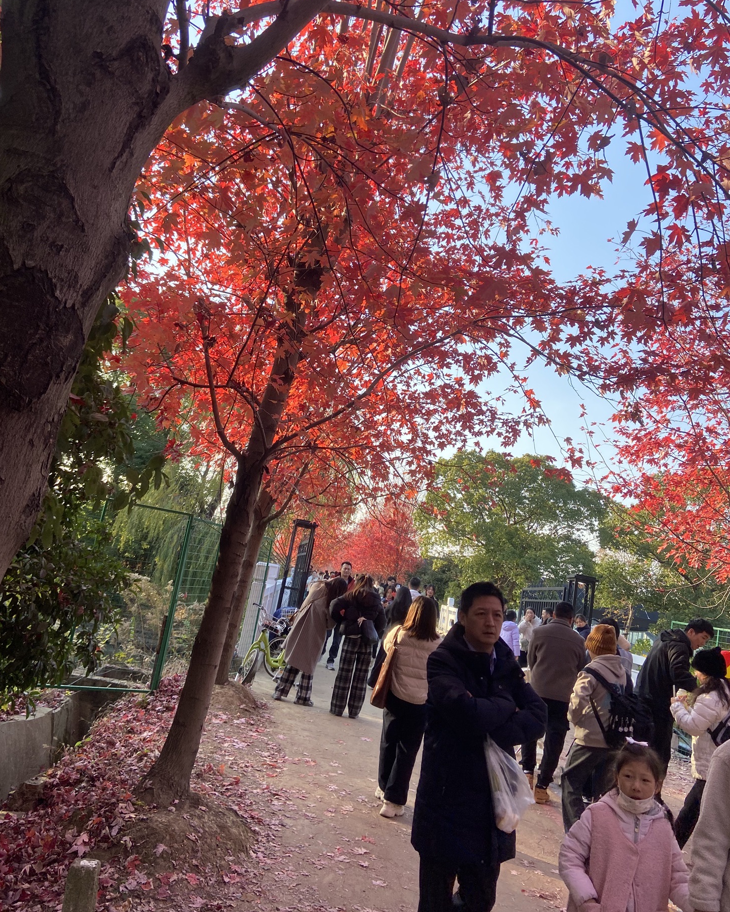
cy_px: 440
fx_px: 756
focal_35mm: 28
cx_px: 368
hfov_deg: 51.5
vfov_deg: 62.2
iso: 32
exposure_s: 1/423
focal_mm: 4.25
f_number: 1.8
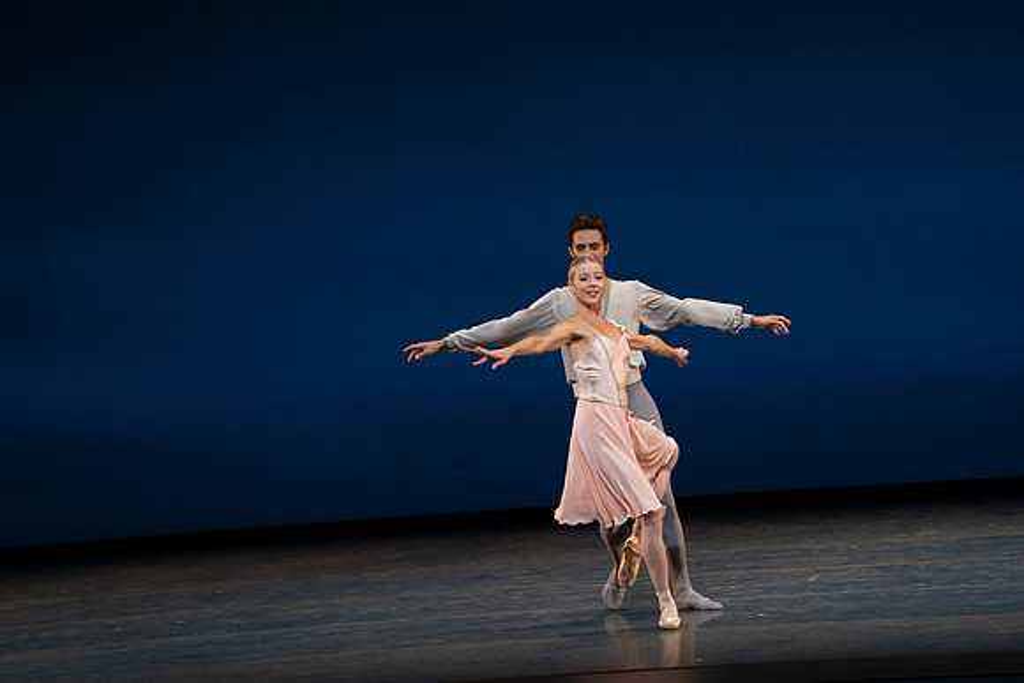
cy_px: 342
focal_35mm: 192
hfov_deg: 10.7
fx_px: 5462
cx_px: 512
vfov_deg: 7.2
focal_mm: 192
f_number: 8
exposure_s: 1/500
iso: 3200
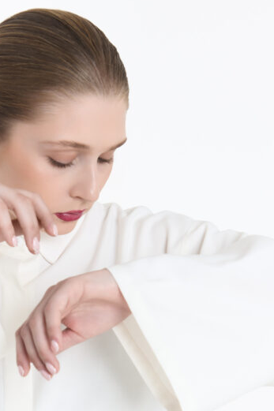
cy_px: 280
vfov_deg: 16.9
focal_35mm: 121
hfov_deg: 11.3
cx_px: 49
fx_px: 1382
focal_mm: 70
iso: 200
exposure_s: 1/200
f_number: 10
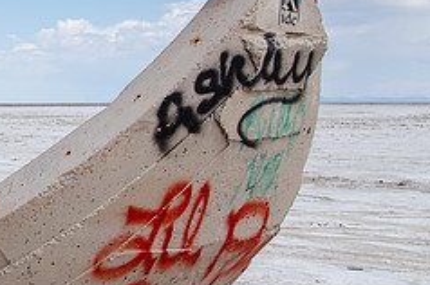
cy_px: 101
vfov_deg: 17.2
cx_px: -72
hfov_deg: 23.7
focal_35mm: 79
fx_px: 942
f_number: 6.3
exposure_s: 1/800
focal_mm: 24
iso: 160
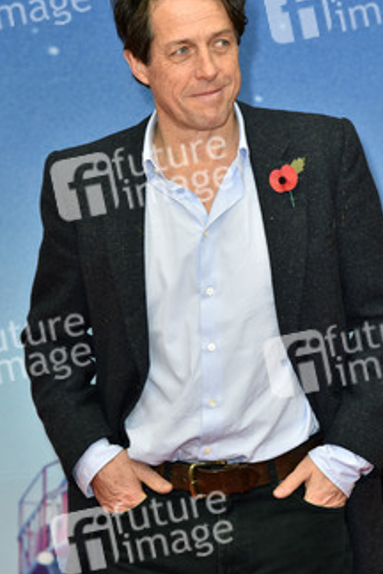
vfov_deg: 13.9
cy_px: 268
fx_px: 2362
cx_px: 193
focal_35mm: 148
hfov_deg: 9.3
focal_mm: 120
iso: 640
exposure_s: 1/200
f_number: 5.6
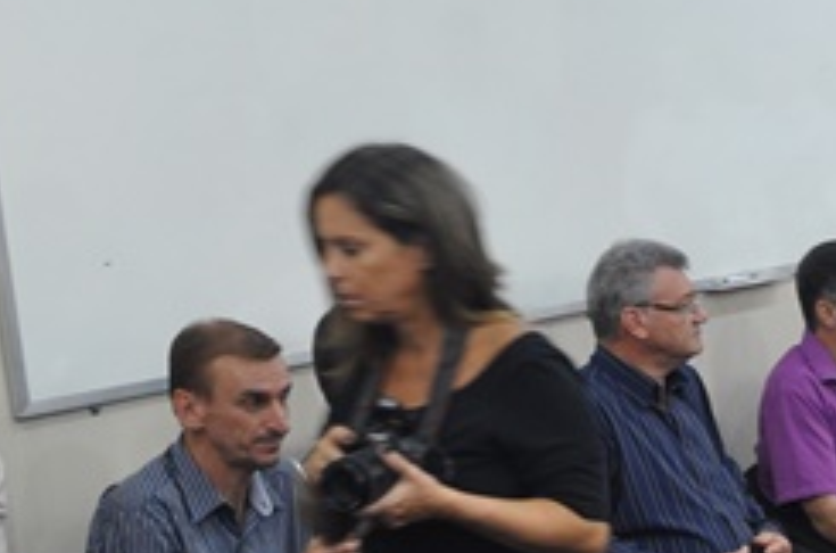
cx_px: 1447
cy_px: 942
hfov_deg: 15.8
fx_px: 2617
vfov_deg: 11.3
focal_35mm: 113
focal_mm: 18
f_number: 5
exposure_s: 1/25
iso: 400
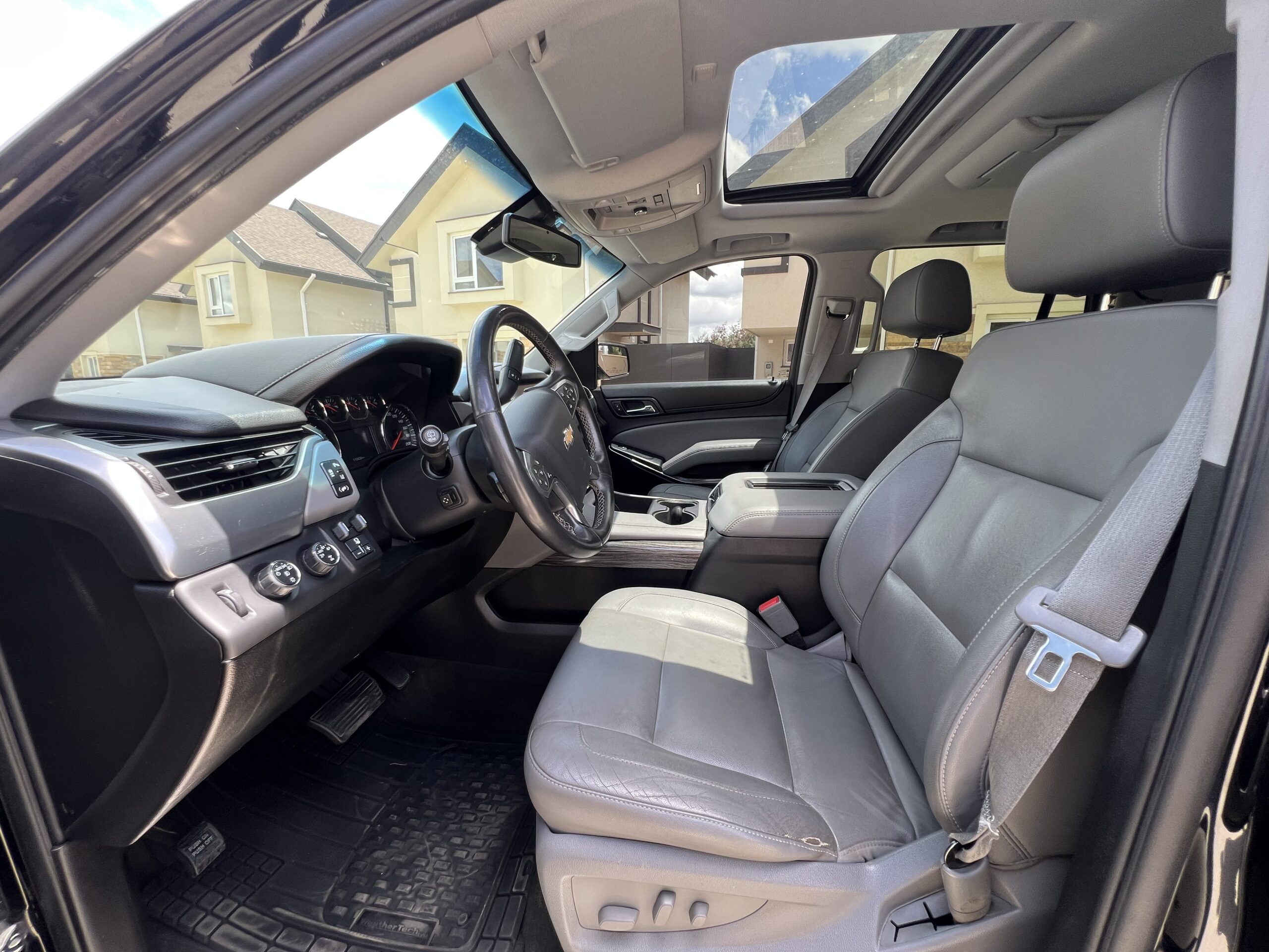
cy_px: 476
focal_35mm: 13
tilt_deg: -12.1
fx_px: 477
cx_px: 634
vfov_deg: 89.9
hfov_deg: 106.2
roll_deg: -0.4
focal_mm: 1.57
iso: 32
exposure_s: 1/99
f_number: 1.8
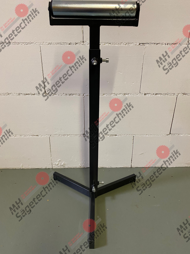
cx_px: 95
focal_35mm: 26
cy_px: 127
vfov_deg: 67.3
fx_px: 190
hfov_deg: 53.1
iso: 400
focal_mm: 4.25
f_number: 1.8
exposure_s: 1/50
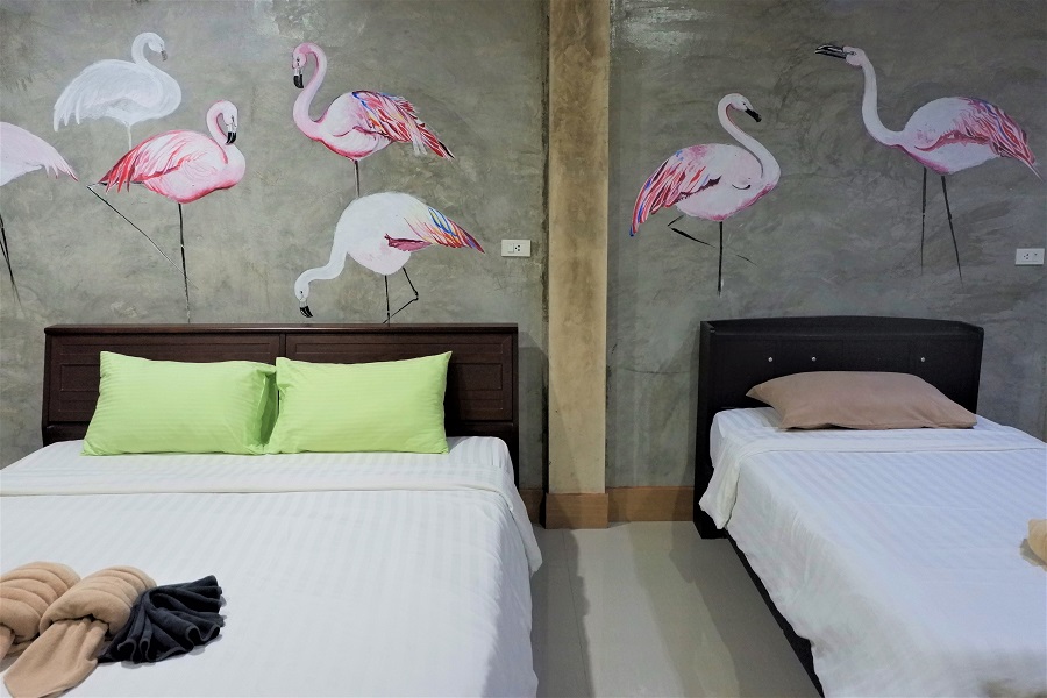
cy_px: 349
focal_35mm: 29
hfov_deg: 63.7
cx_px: 524
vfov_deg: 45.0
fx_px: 843
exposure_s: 1/40
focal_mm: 19.2
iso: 3200
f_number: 3.8
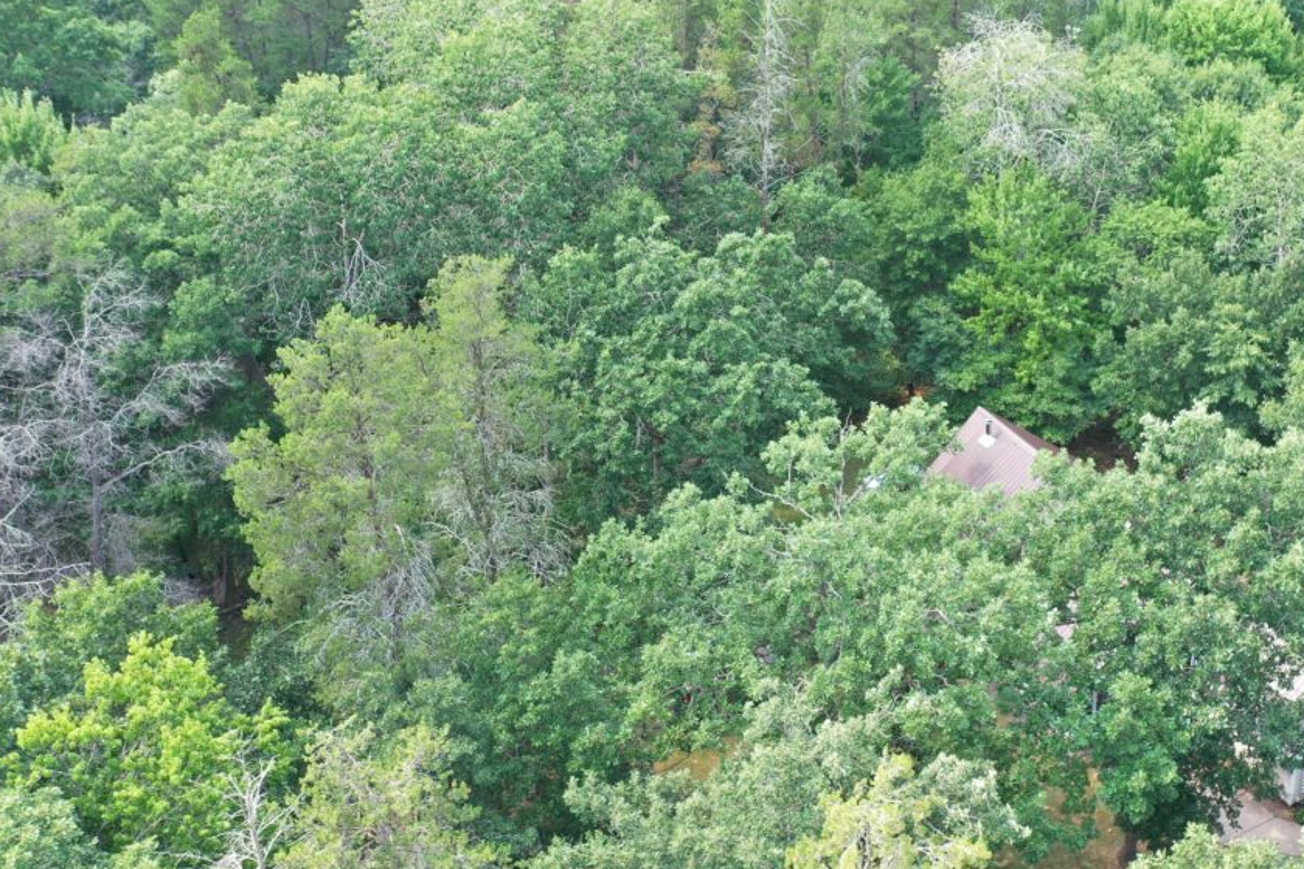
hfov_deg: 47.4
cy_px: 334
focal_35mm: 40
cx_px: 910
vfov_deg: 33.3
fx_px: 1449
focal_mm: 10.26
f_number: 3.5
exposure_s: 1/120
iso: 100
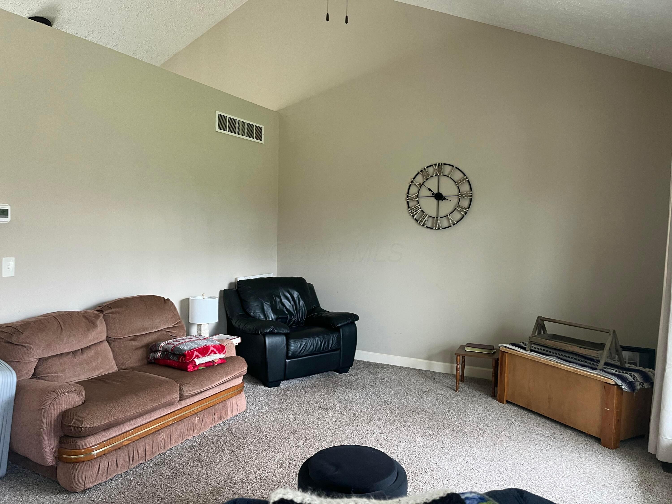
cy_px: 252
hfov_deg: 67.3
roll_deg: -1.4
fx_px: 505
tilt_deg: -3.7
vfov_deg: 53.1
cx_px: 336
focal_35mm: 26
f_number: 1.6
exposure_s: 1/74
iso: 125
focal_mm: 5.1
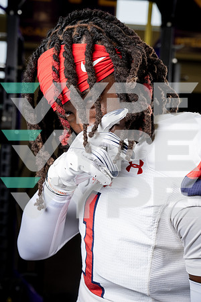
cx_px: 100
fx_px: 435
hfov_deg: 26.0
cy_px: 151
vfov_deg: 38.2
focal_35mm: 52
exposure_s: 1/250
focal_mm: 52
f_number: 5.6
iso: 640
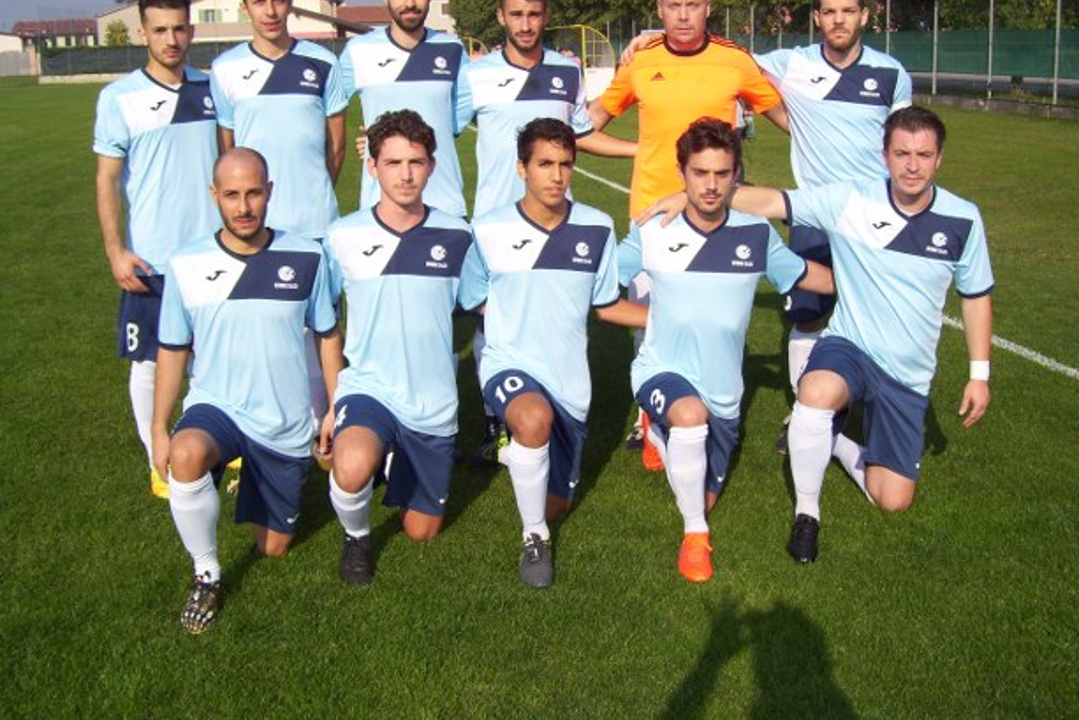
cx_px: 532
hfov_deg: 49.5
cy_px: 299
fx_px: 1169
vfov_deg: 34.1
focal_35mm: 39
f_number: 4.8
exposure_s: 1/800
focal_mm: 6
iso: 80
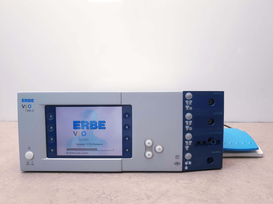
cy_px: 102
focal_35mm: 26
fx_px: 205
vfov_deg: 53.1
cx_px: 136
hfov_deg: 67.3
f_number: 1.5
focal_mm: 4.3
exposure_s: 1/100
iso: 80
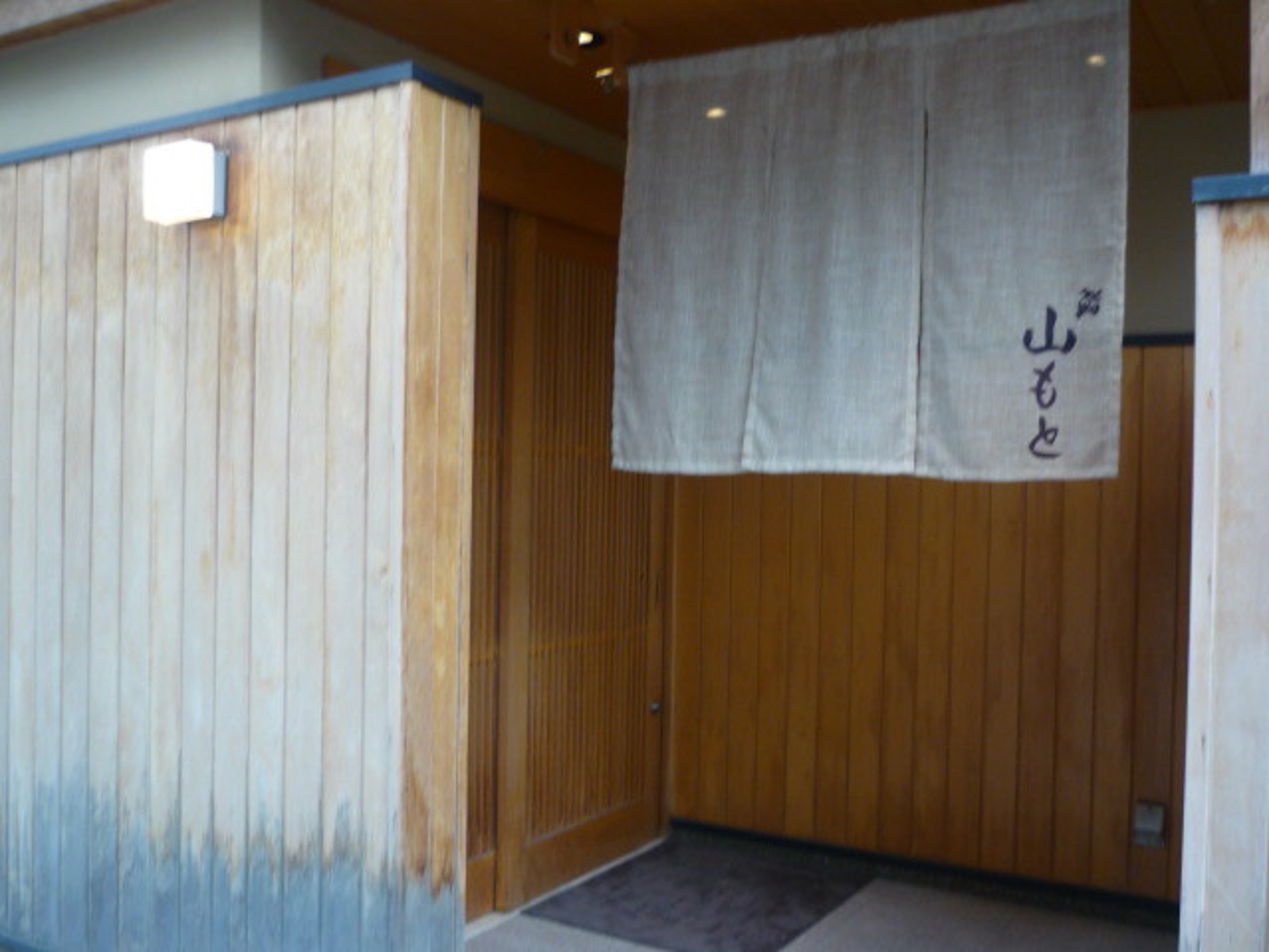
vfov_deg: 42.9
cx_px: 634
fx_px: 1210
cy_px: 476
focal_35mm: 33
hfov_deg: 55.4
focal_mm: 5.5
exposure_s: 1/30
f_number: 2.8
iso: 125
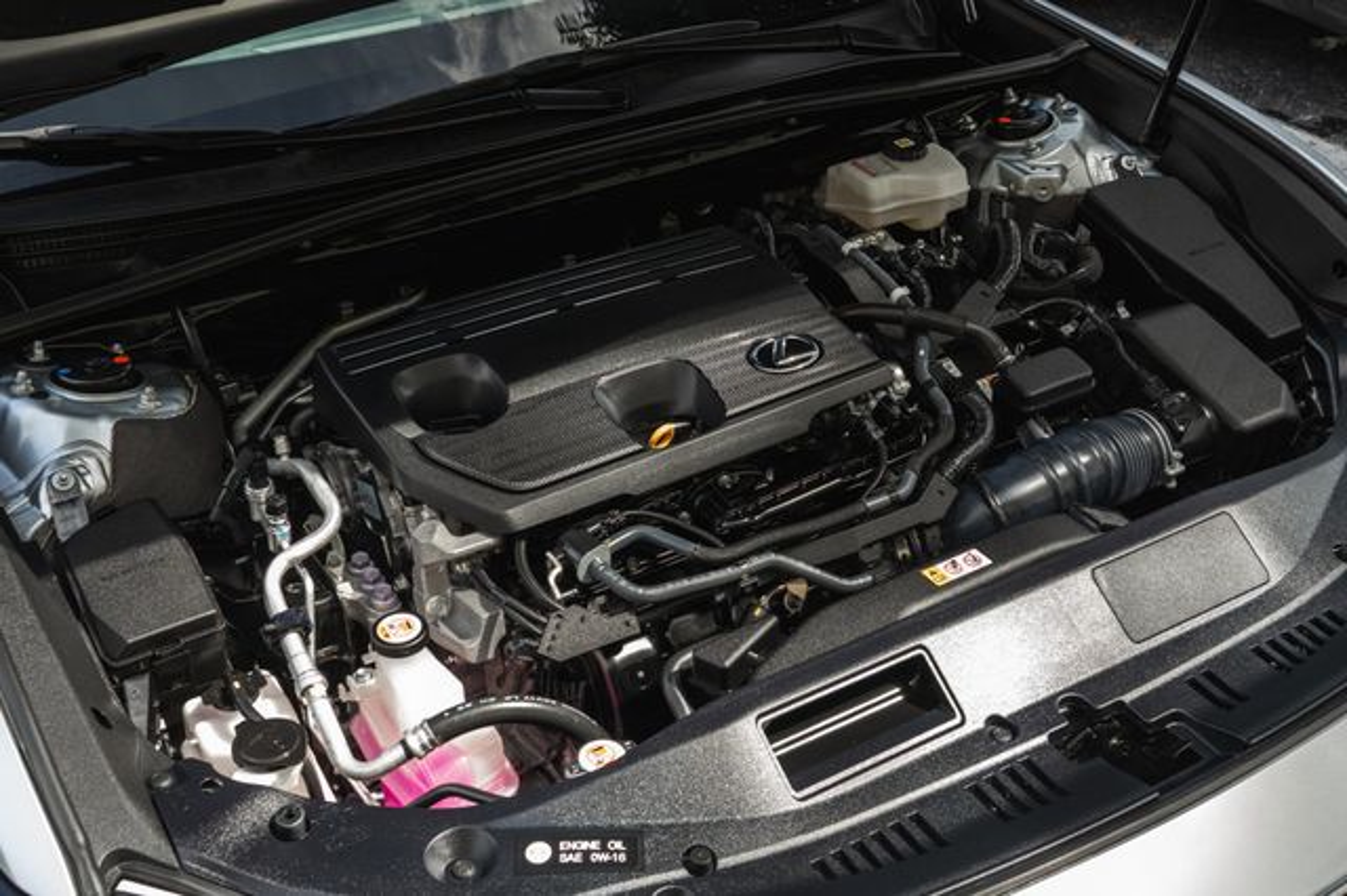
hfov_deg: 44.8
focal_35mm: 44
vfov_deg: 30.6
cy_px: 378
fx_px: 1636
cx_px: 673
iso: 640
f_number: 8
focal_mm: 33
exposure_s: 1/50
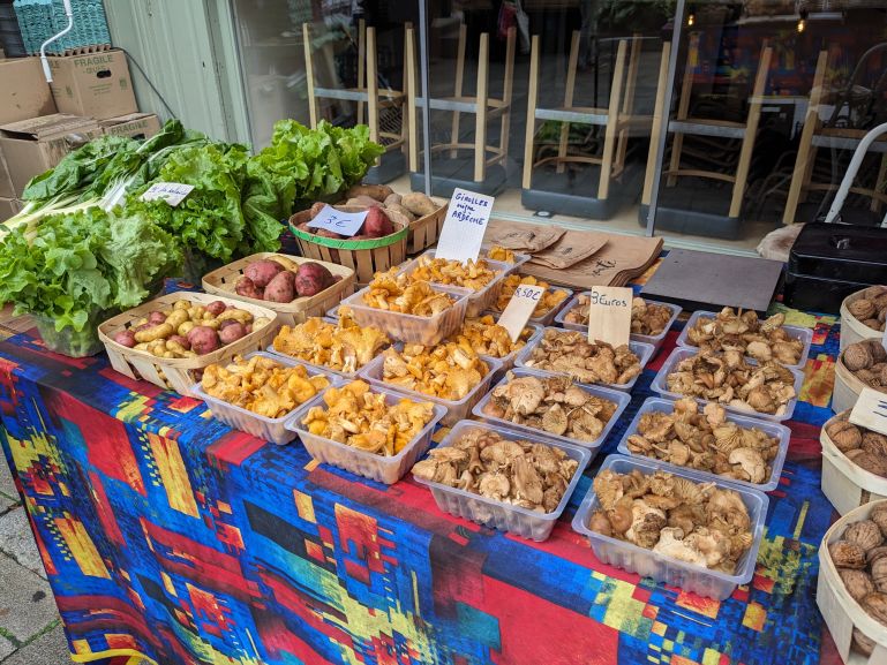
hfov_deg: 65.3
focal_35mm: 27
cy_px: 332
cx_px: 444
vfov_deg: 51.4
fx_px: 692
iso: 56
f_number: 1.73
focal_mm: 4.38
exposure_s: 1/254
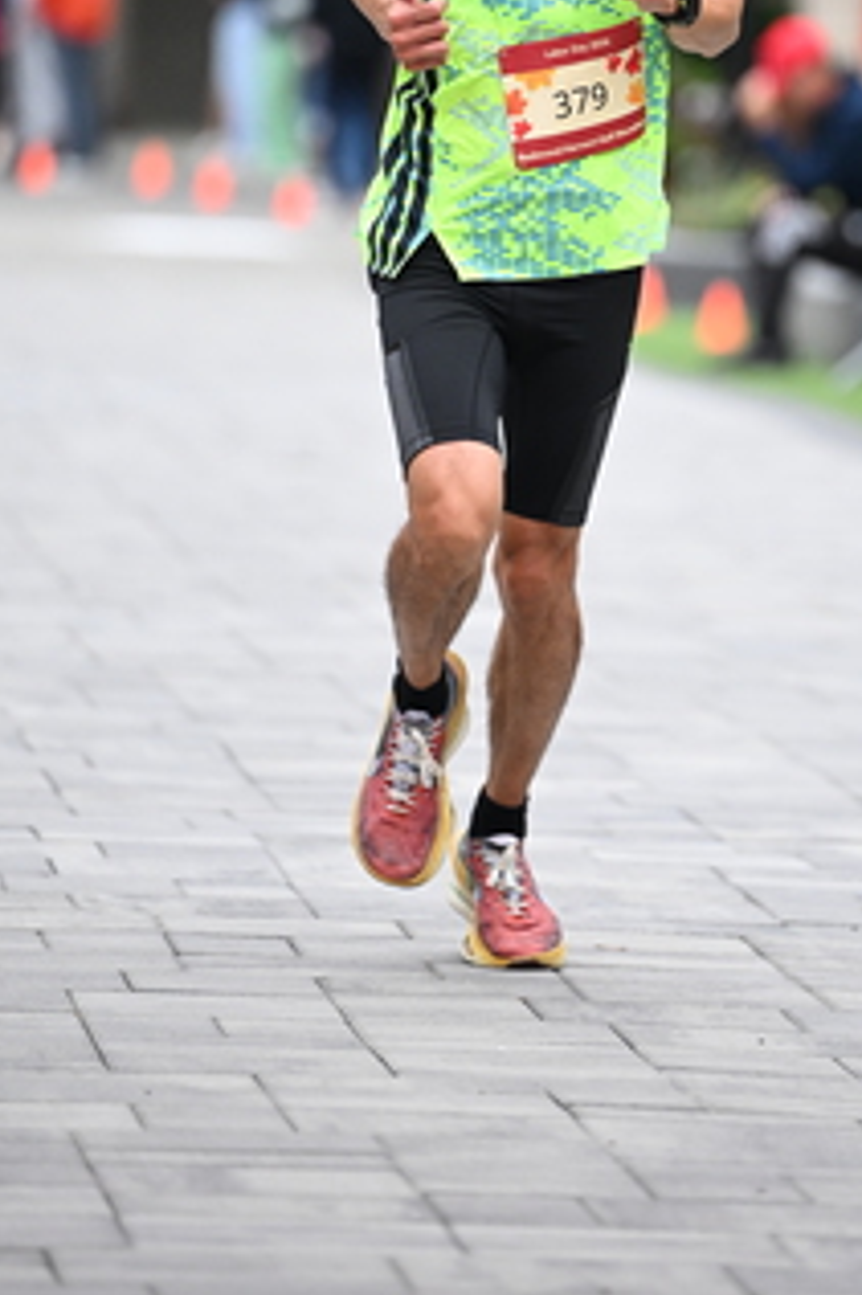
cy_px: 270
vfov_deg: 5.9
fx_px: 12476
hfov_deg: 4.0
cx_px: 570
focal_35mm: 347
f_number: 2.8
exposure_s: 1/1250
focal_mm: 200
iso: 1600
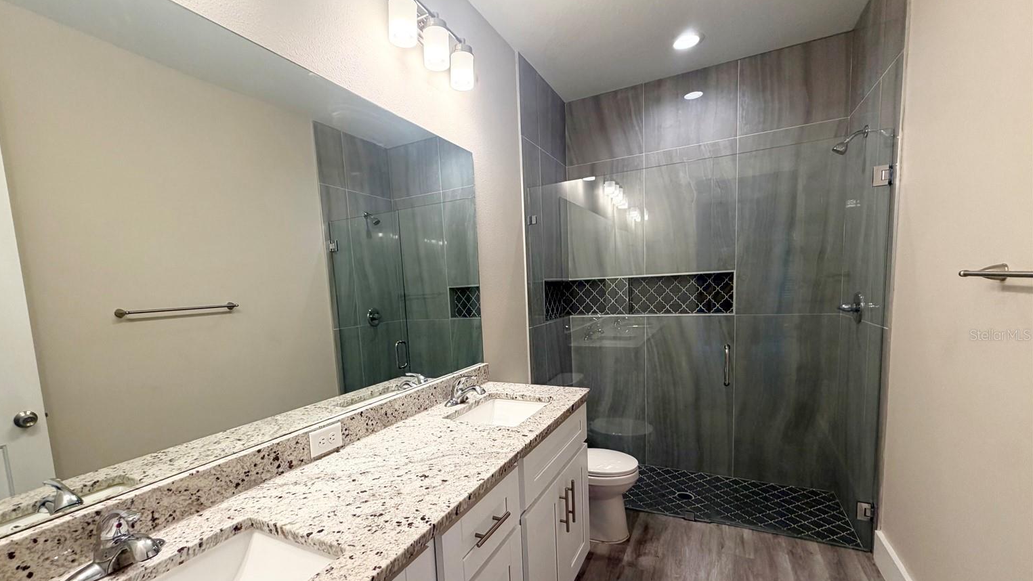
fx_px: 438
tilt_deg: -4.8
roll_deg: +2.9
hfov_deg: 99.3
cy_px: 335
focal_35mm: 16
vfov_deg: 66.7
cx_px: 492
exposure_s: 1/120
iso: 160
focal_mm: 2.22
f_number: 2.2
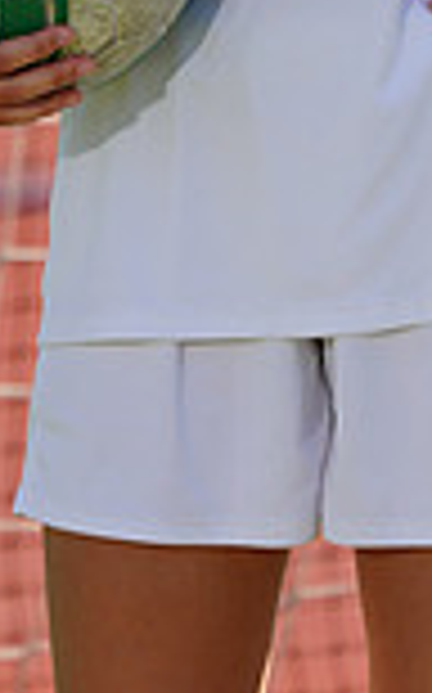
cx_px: 306
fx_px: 24572
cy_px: -378
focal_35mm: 1302
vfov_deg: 1.6
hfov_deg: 1.0
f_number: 11
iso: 200
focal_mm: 339
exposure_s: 1/250
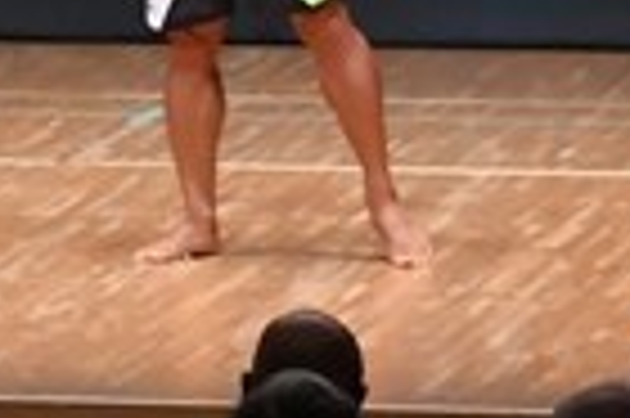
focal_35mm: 649
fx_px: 11344
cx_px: -295
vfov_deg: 2.1
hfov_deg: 3.2
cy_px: -360
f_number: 5.6
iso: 6400
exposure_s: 1/400
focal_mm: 78
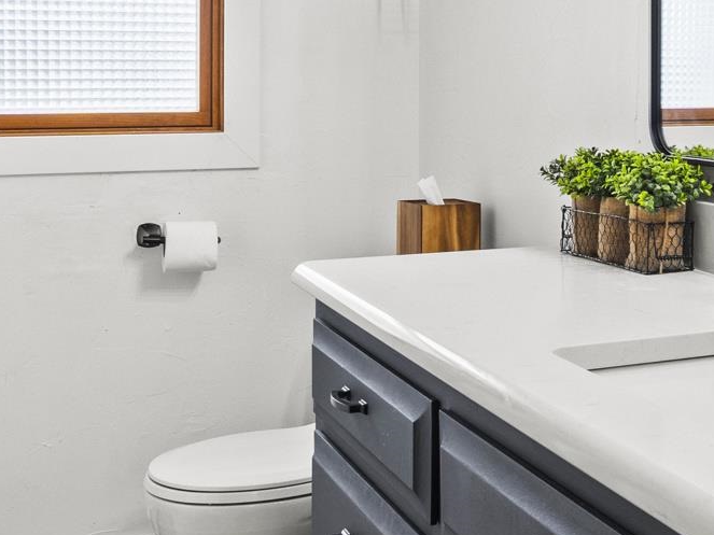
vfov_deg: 24.6
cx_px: 524
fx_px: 1196
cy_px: 69
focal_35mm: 58
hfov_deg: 32.7
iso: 640
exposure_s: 1
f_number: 11
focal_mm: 16
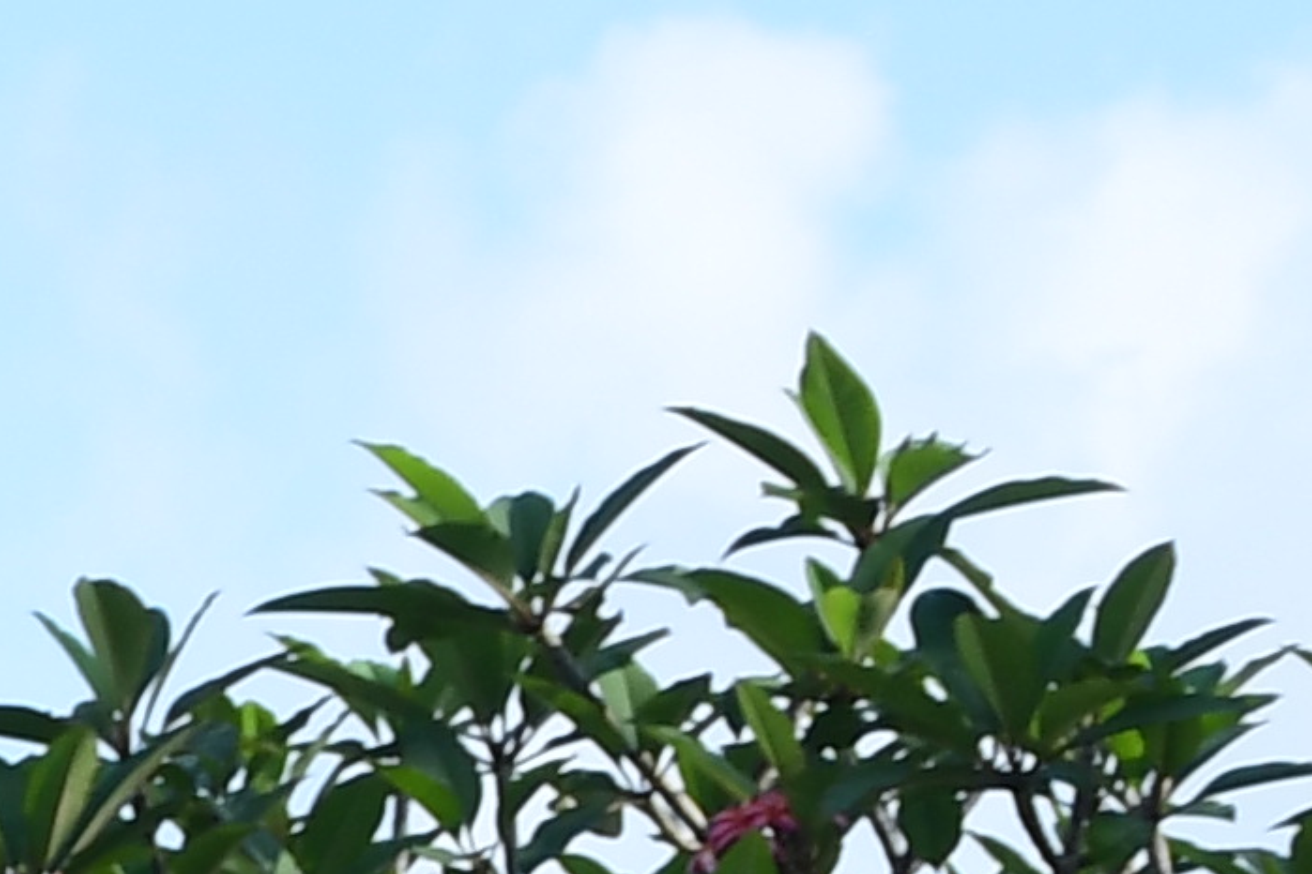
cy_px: 3346
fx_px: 19460
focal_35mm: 534
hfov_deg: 3.7
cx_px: -3073
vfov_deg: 2.5
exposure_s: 1/640
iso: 200
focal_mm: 45
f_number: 4.5
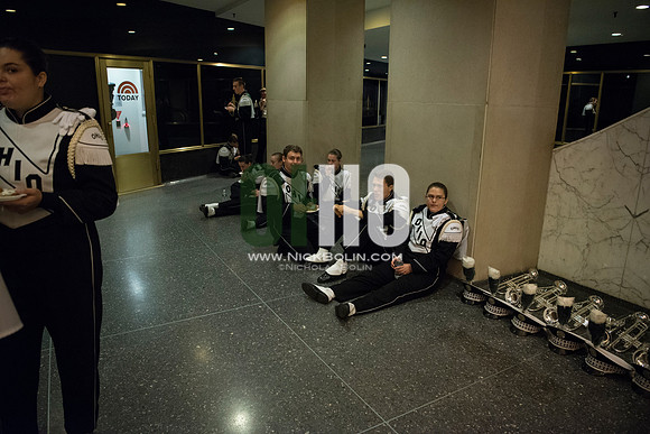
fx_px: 433
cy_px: 217
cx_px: 325
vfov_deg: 53.2
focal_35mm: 24
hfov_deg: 73.7
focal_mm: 24
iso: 8000
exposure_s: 1/160
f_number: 2.8
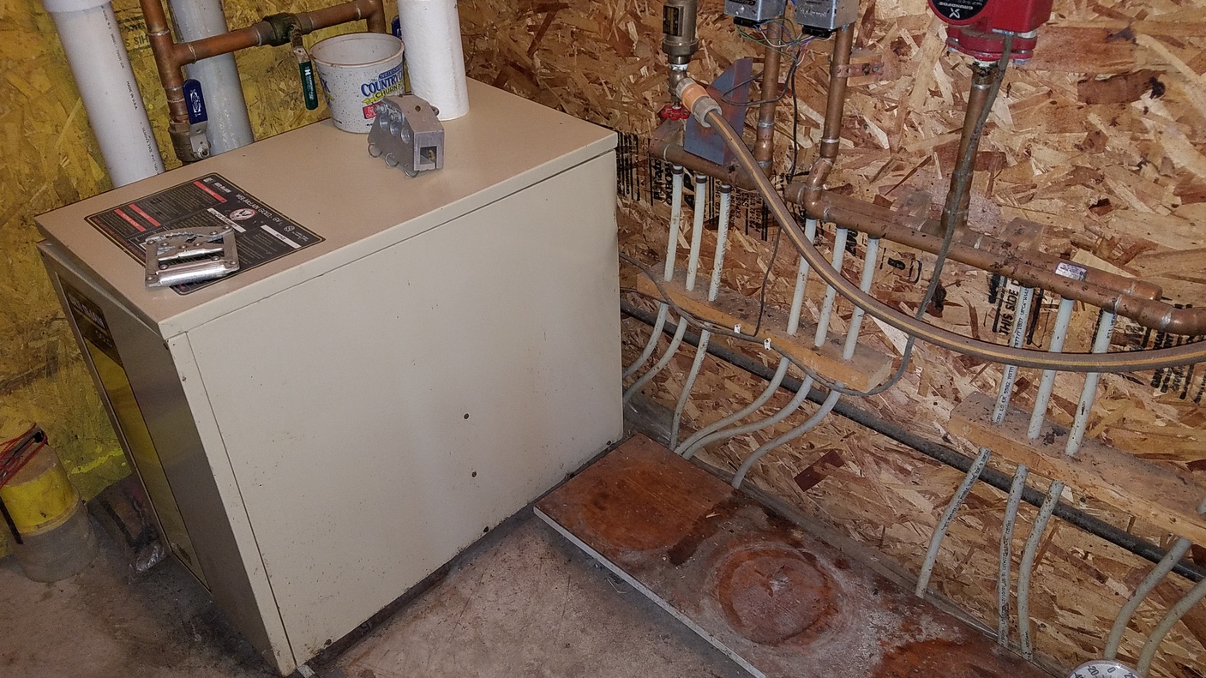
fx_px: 927
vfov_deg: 40.2
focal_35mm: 29
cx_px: 590
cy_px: 355
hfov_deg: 66.1
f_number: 1.7
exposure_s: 1/15
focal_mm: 4.2
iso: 125
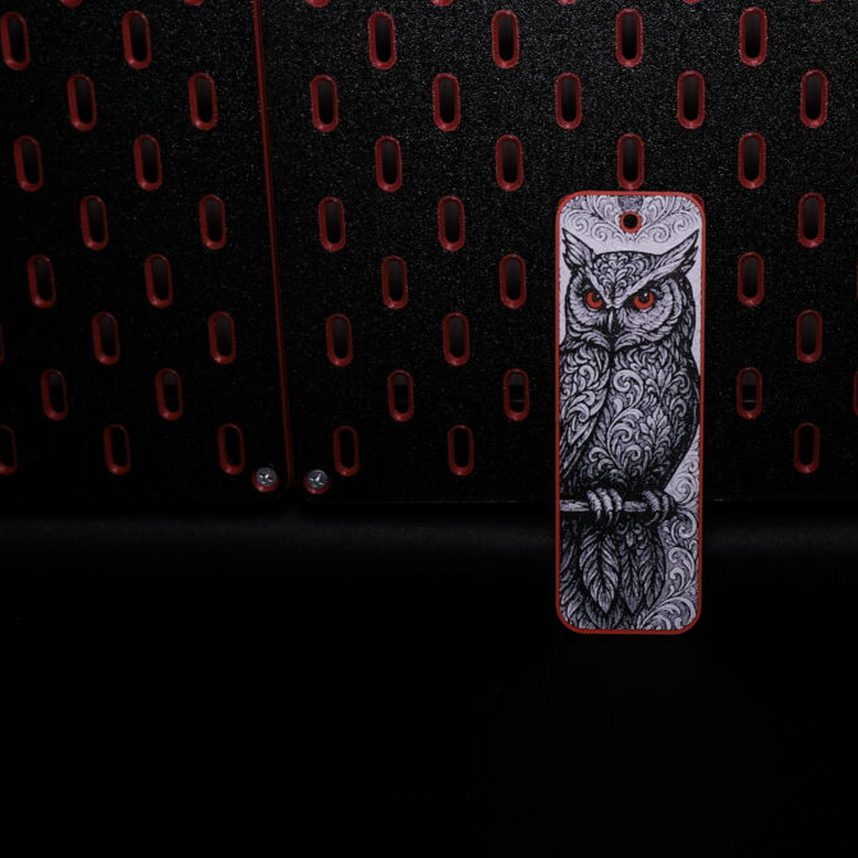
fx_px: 1711
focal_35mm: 61
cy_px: 426
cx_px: 630
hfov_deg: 27.8
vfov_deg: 28.2
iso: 250
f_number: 4.7
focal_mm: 31.4
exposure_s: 1/15
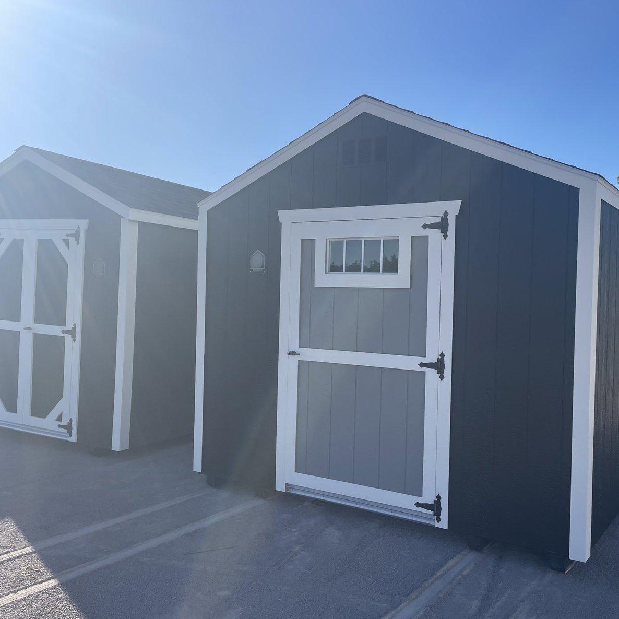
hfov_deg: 51.6
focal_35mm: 31
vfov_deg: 52.5
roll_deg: +0.2
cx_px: 413
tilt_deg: +0.3
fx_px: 627
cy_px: 308
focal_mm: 4.2
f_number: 1.6
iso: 32
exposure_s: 1/2618
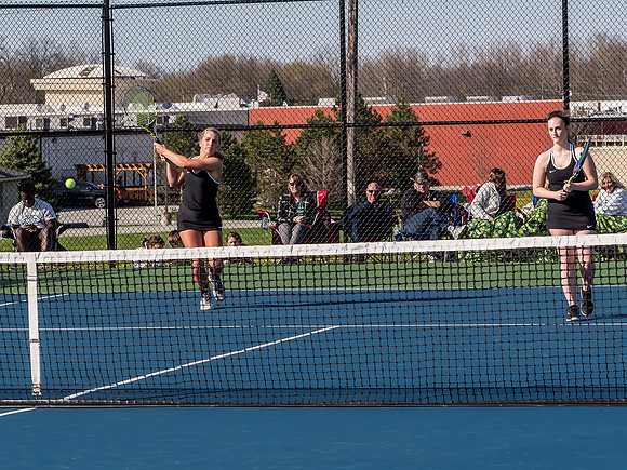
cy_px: 245
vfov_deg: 8.1
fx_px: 3329
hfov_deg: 10.8
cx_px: 307
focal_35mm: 184
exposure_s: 1/1600
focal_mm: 60
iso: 400
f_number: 5
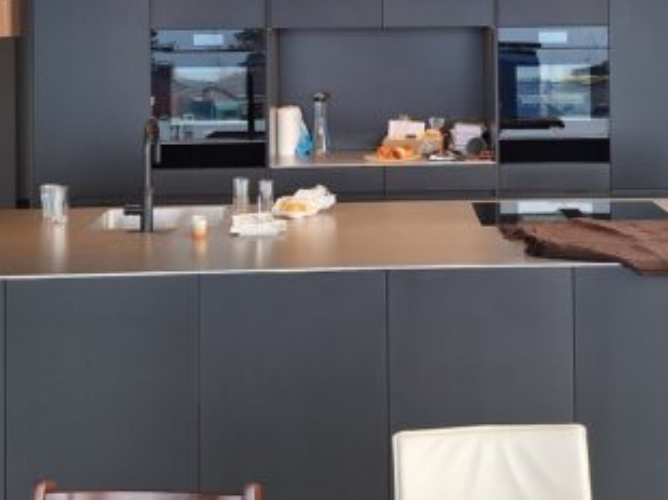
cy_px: 6
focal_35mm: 57
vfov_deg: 24.5
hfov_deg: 33.5
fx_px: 1099
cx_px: 444
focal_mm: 5.54
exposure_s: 1/120
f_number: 1.8
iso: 80
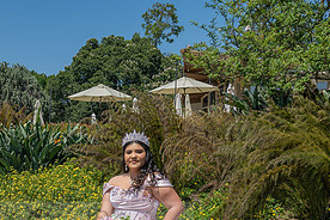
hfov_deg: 32.9
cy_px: 230
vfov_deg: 21.7
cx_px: 93
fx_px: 550
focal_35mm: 60
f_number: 13
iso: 200
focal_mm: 28.5
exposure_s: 1/200
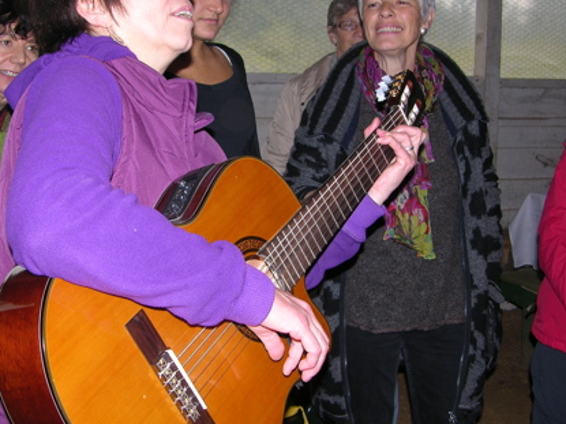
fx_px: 883
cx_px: 250
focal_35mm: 54
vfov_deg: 27.0
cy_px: 228
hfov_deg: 35.5
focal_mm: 8.9
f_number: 2.8
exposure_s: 1/60.1
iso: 50
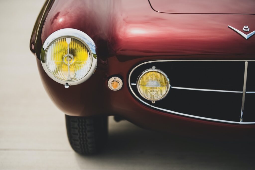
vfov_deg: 10.2
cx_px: 128
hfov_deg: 15.2
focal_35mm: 135
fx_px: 957
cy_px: 85
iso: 100
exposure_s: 1/5000
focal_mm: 135
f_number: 1.8
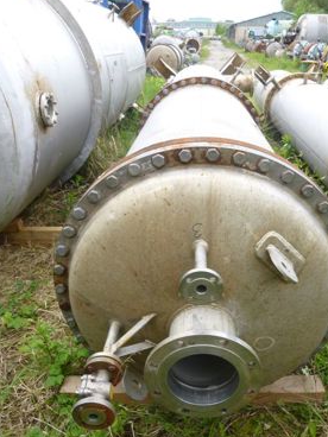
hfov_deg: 48.1
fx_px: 366
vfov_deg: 61.5
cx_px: 183
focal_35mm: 29
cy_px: 239
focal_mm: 4.5
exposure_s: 1/200
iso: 100
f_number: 3.1
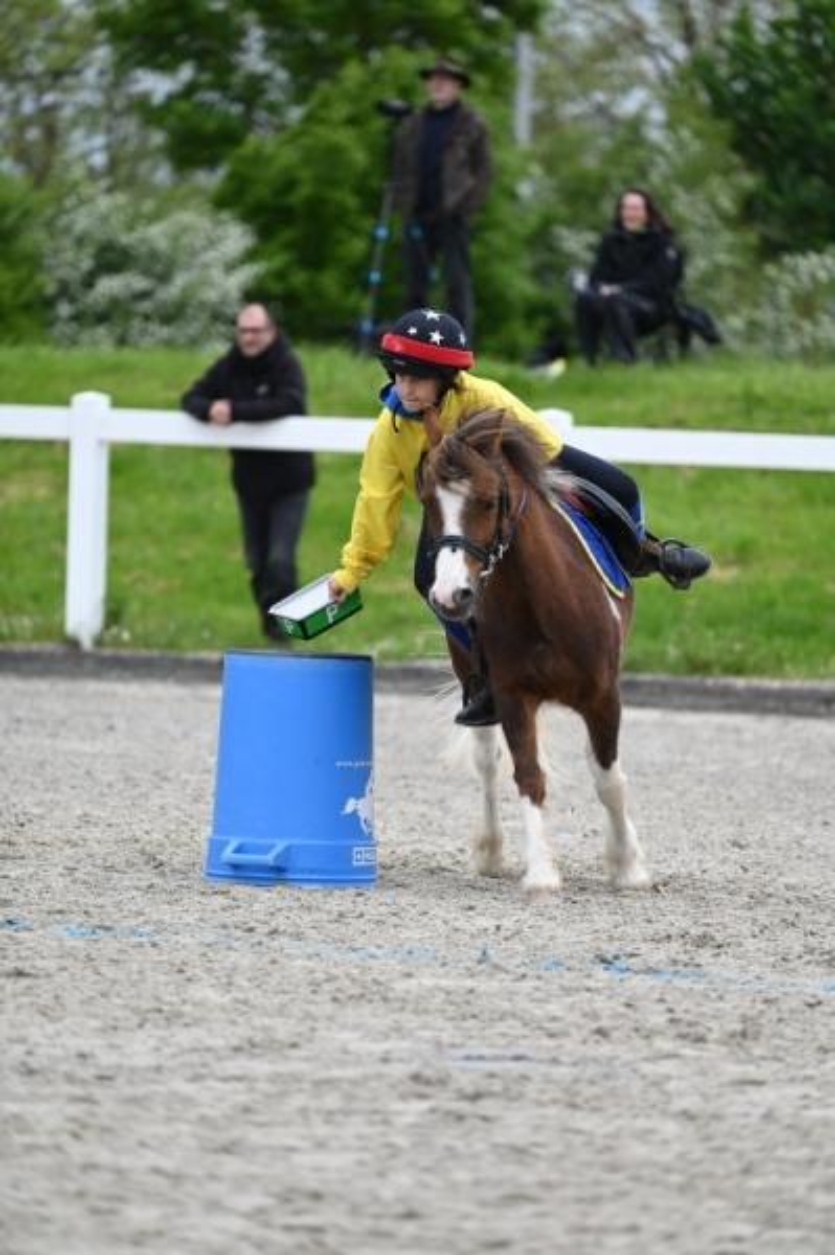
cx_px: 418
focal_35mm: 280
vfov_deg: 7.4
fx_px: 9758
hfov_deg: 4.9
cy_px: 628
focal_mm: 280
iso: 450
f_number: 5.3
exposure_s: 1/1250
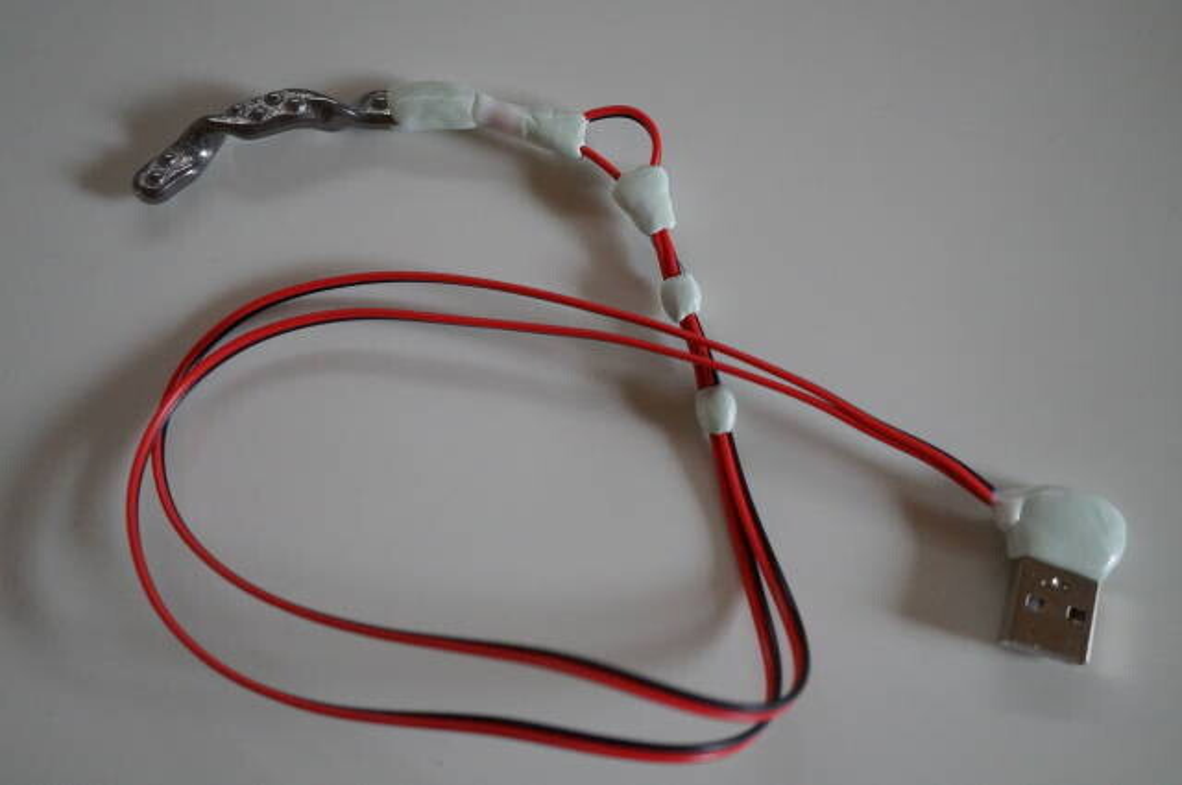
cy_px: 392
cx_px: 591
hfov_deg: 43.7
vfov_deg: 29.8
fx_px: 1476
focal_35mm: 45
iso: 3200
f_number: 4
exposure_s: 1/160
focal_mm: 30
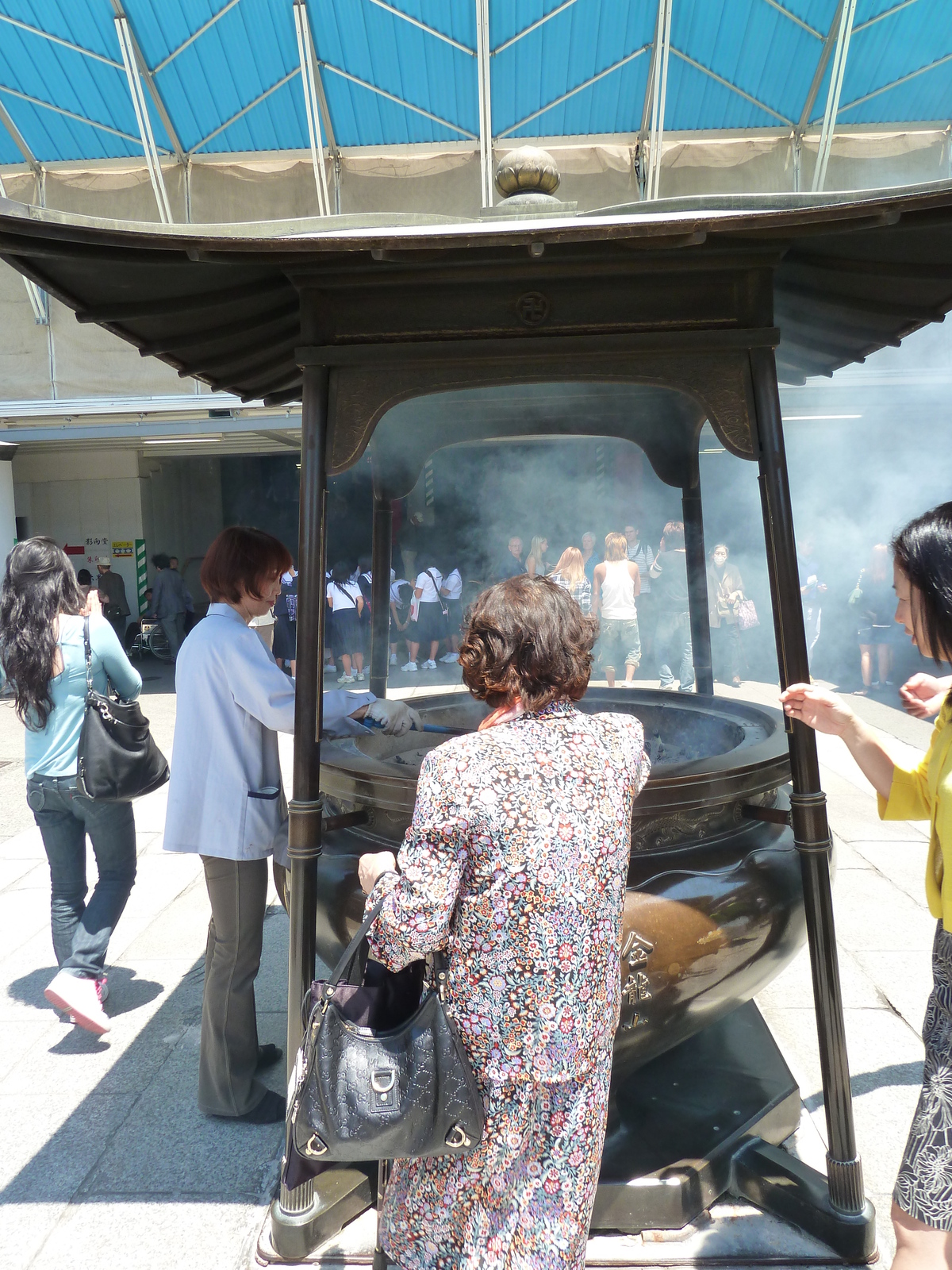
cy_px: 635
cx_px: 476
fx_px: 917
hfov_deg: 54.9
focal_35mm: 25
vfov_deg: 69.4
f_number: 4
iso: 125
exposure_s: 1/160
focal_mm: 4.1
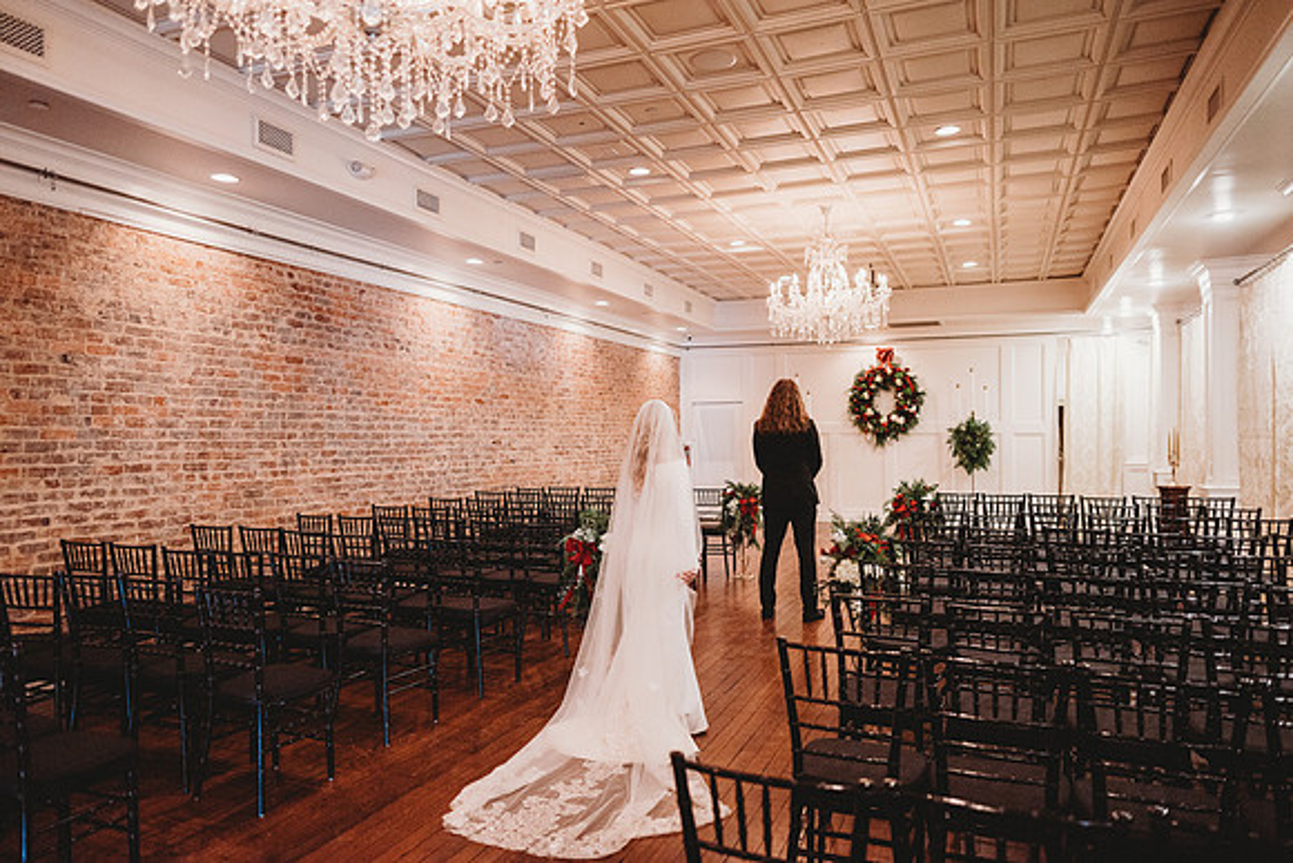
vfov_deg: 53.2
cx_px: 646
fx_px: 862
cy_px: 432
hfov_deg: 73.7
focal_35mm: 24
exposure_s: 1/160
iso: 1600
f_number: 2.2
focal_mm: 24
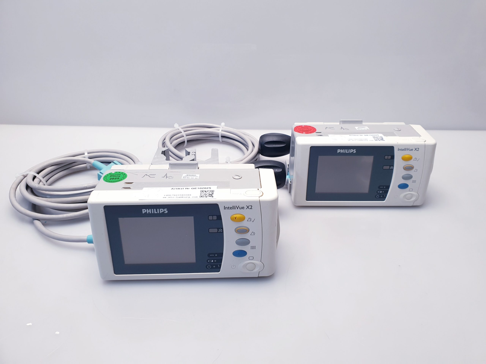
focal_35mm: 26
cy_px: 182
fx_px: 365
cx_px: 243
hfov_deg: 67.3
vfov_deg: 53.1
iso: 64
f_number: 2.4
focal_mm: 4.3
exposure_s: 1/50
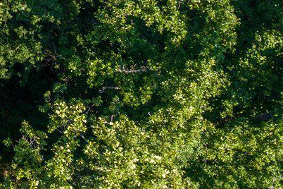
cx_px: -299
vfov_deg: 9.7
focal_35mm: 127
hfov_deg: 13.6
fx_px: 998
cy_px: -239
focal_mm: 12.29
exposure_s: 1/500
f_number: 4
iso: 100
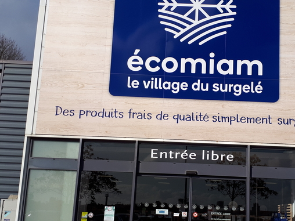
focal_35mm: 51
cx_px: 184
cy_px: 122
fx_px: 435
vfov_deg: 28.5
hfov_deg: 37.3
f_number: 1.9
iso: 40
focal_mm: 3.6
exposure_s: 1/3155
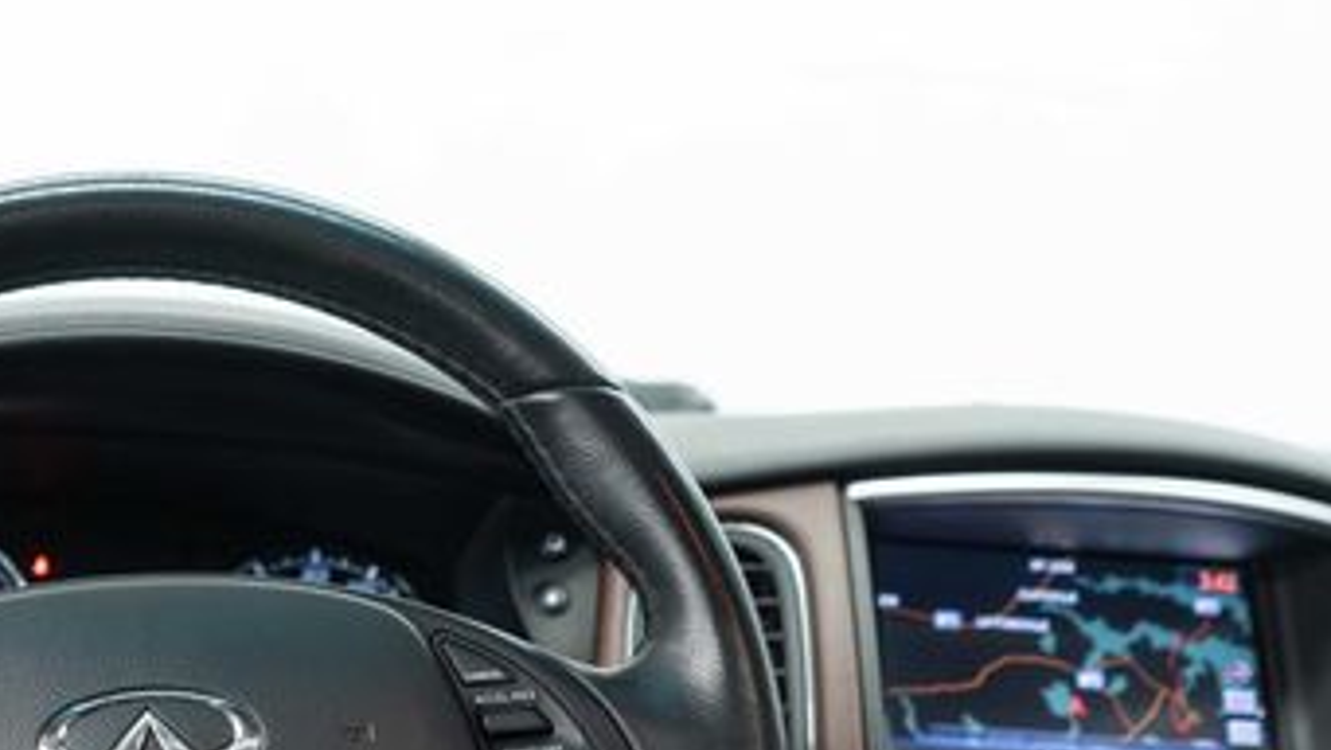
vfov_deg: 20.9
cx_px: 160
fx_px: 1942
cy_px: 803
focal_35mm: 55
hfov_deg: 35.8
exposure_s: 1/50
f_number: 3.2
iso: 1000
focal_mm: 28
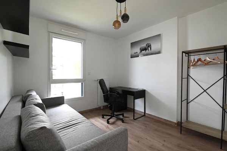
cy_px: 76
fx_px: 101
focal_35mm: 16
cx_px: 114
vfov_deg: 73.6
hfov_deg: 96.8
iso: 200
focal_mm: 16
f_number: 11
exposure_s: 1/2.5
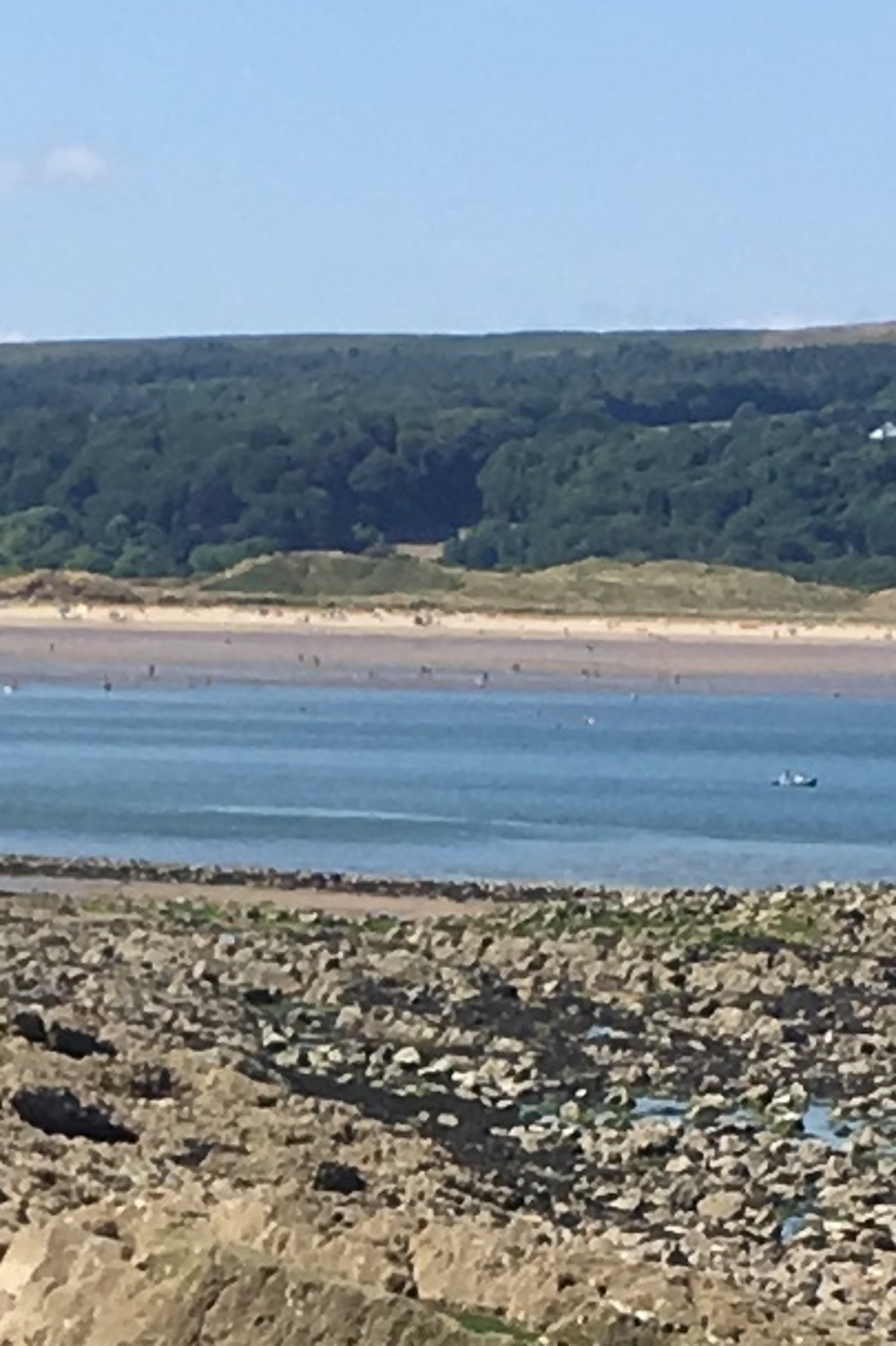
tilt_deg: -5.2
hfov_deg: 6.8
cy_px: 1169
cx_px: -192
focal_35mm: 200
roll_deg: -0.9
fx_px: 7470
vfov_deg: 10.2
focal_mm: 4.15
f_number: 2.2
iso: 25
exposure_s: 1/1538
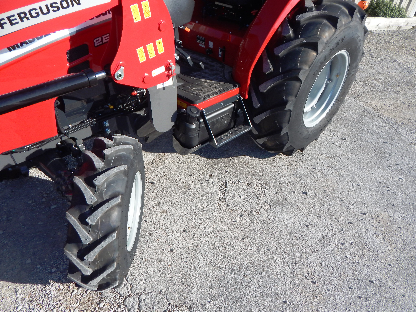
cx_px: 208
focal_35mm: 22
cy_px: 156
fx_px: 264
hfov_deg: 76.4
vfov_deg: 61.1
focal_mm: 4
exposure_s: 1/1000
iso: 125
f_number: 3
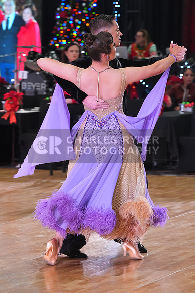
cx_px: 98
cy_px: 146
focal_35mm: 166
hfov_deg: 8.3
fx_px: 1348
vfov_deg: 12.4
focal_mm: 166
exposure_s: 1/200
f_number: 6.3
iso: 4000
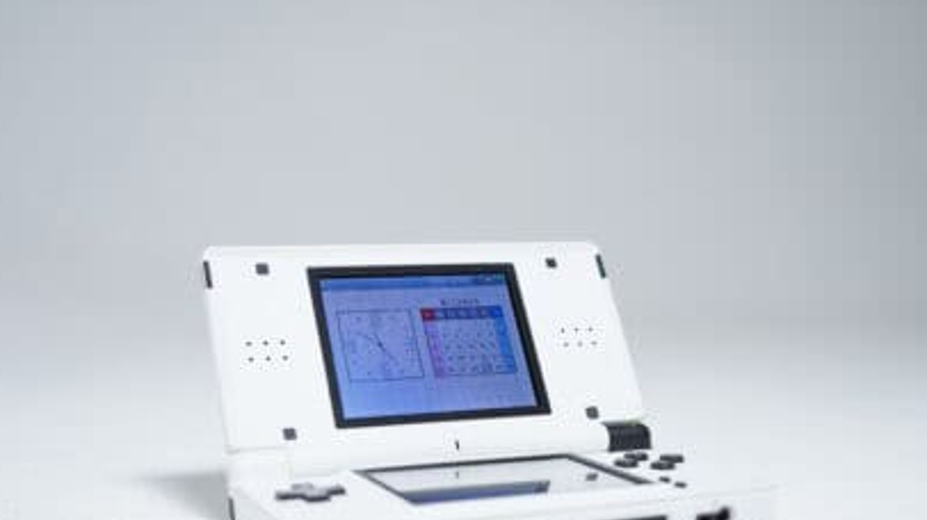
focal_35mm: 50
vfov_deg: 23.8
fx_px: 1229
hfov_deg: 41.3
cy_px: 340
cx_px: 475
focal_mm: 38
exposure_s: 1/15
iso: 250
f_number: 4
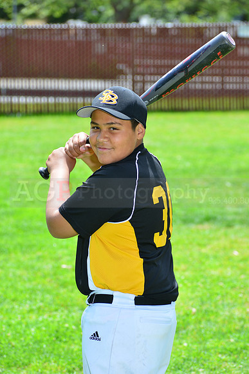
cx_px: 124
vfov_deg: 15.2
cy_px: 187
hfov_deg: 10.2
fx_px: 1400
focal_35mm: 135
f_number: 8
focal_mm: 135
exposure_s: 1/200
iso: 200
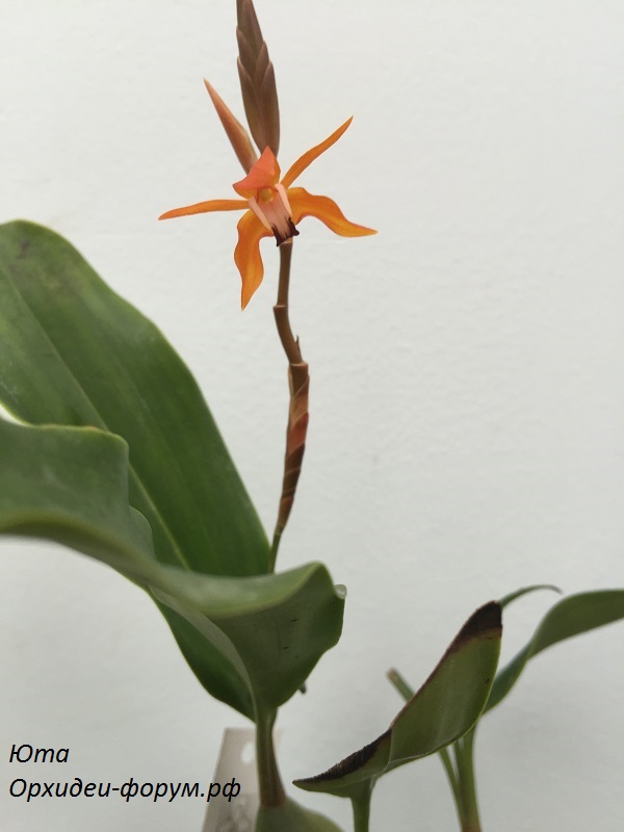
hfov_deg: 48.2
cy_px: 416
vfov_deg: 61.7
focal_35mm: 29
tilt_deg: -3.7
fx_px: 697
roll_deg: -2.3
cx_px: 312
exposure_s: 1/50
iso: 32
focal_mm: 4.15
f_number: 2.2
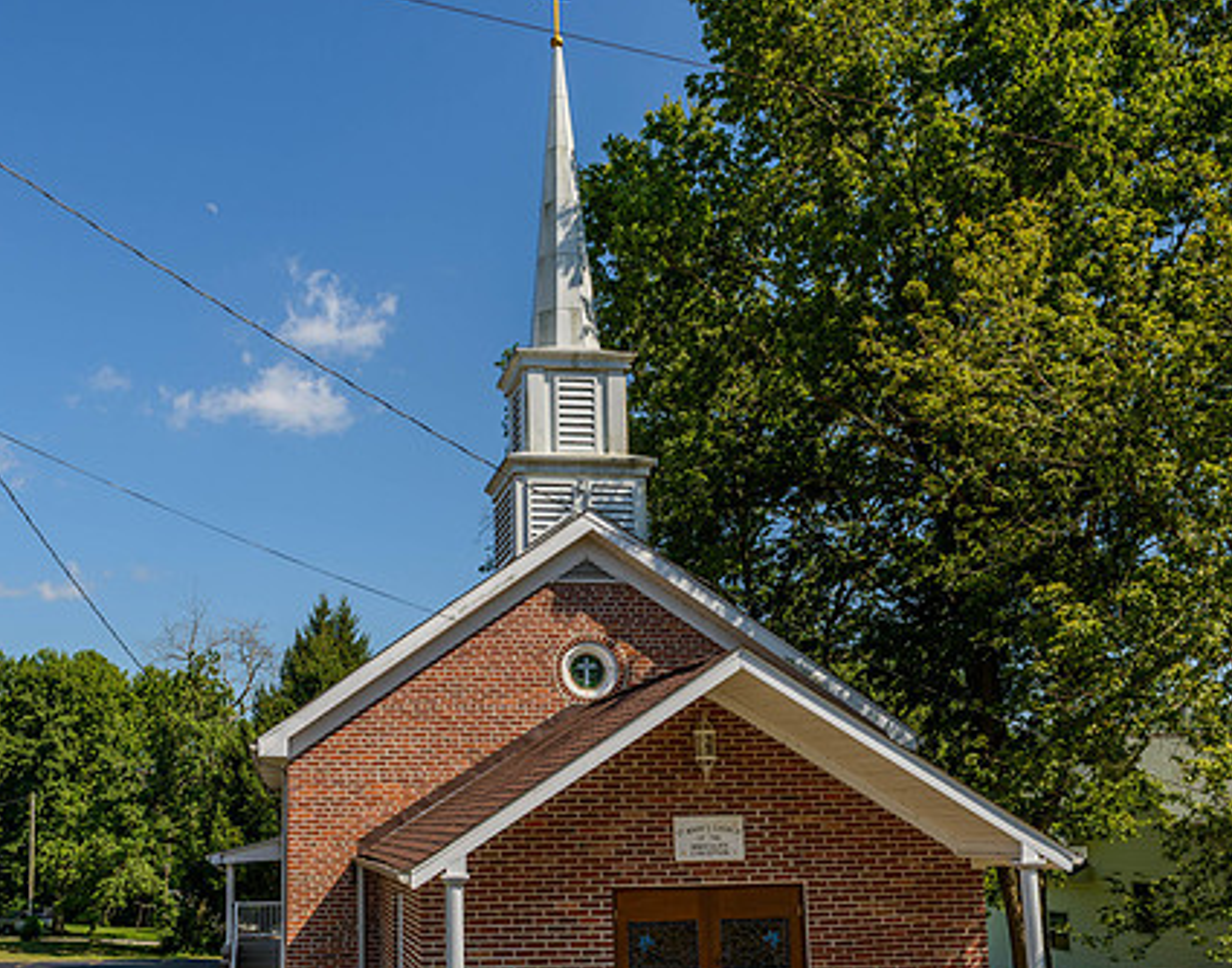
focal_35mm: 39
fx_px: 1412
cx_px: 488
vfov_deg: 37.7
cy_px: 574
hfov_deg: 46.8
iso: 100
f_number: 8
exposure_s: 1/320
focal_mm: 26
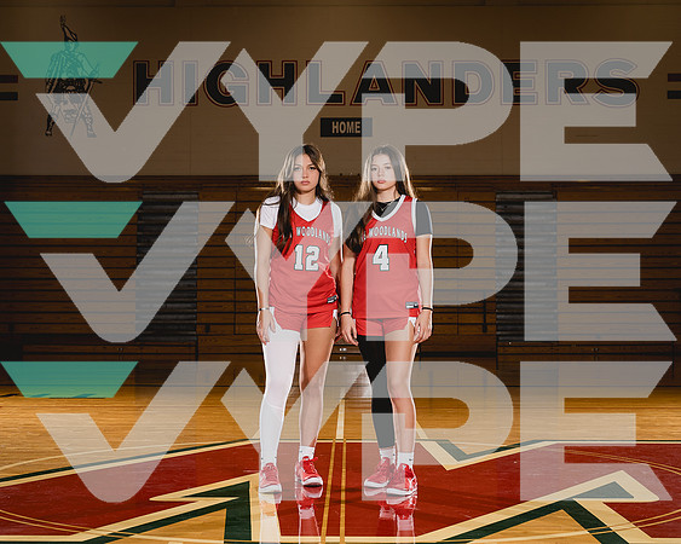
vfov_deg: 26.9
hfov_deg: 33.4
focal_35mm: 56
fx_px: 1136
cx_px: 327
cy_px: 272
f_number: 5.6
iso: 320
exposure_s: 1/250
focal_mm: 48
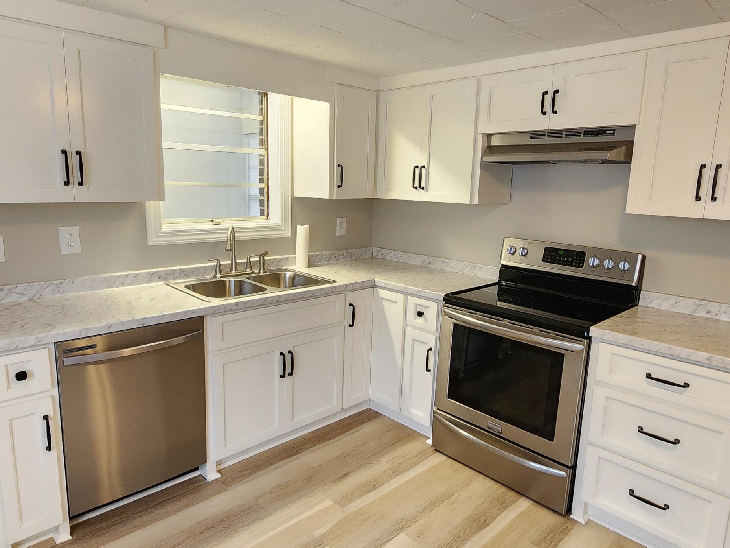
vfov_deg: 63.4
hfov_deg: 79.0
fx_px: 443
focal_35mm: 21
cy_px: 263
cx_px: 351
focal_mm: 2.2
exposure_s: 1/60
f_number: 2.2
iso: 250
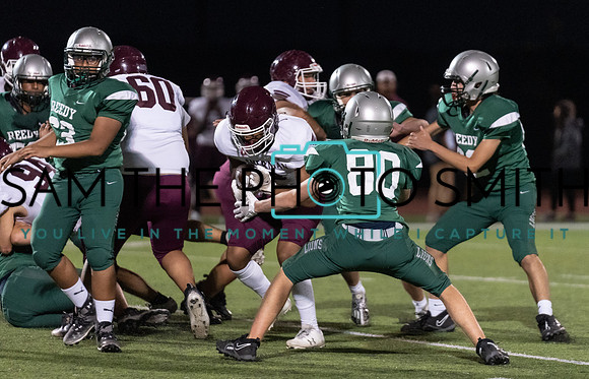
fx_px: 4734
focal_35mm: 293
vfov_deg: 4.6
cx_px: 318
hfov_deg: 7.1
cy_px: 200
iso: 4000
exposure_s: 1/1000
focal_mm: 200
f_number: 2.8
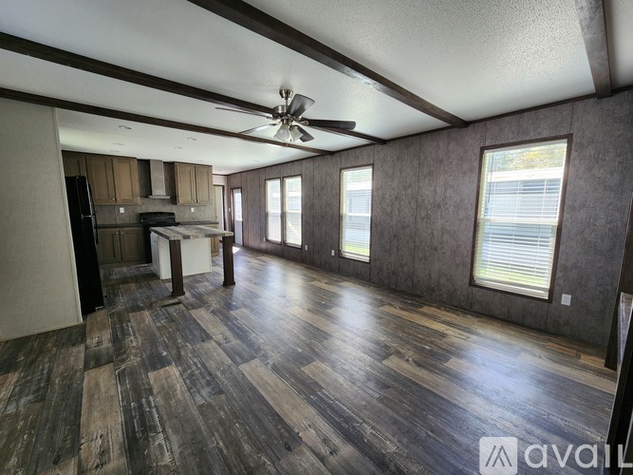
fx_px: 238
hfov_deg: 106.2
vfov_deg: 89.9
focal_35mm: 13
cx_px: 316
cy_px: 238
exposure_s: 1/60
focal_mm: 2.2
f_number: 2.2
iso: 100
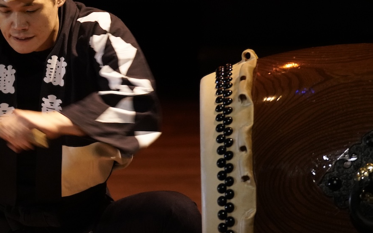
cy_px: 134
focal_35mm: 1330
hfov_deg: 1.6
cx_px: 25
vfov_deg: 1.0
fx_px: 13521
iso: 5000
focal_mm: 600
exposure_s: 1/250
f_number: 4
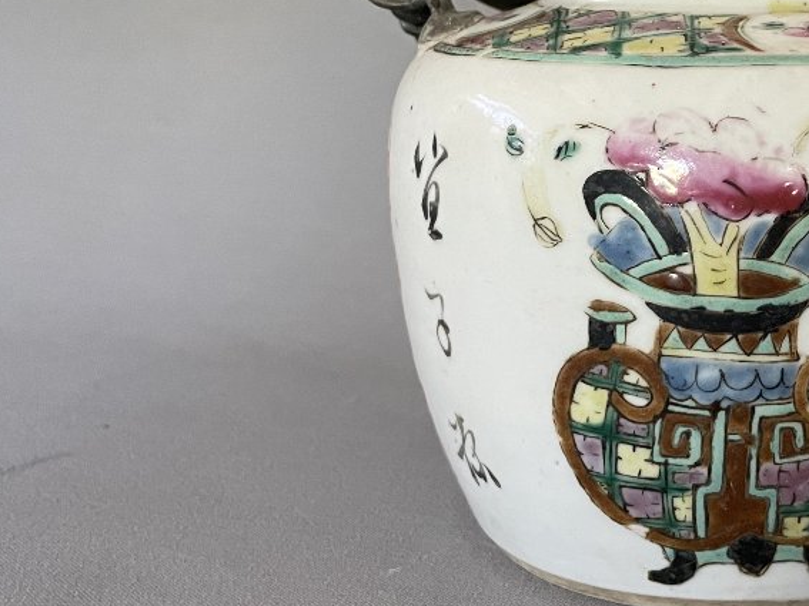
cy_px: 245
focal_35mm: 55
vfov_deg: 26.5
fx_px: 1285
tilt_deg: -11.5
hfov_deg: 32.8
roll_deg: -1.1
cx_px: 755
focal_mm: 4.2
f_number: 1.6
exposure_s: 1/60
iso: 500
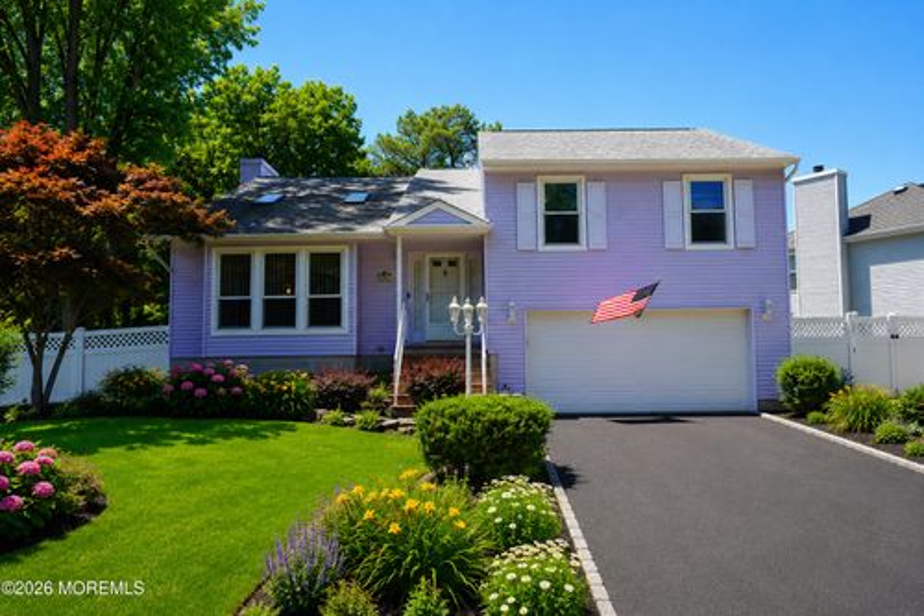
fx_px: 808
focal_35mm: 32
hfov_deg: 59.5
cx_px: 462
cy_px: 308
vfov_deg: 41.7
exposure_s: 1/125
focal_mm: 31.5
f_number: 8
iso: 100
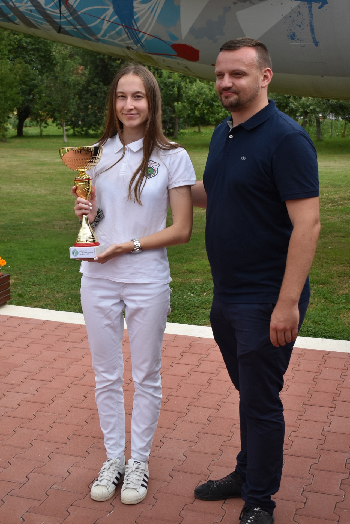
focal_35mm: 52
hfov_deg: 25.8
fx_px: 764
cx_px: 175
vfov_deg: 37.8
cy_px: 262
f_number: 6.3
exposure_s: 1/1600
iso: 400
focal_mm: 35
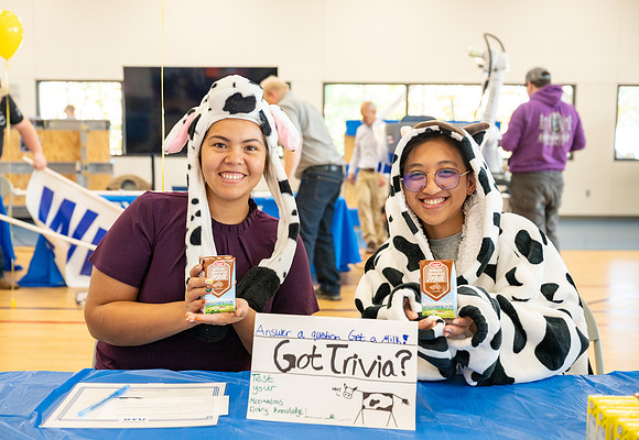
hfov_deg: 48.1
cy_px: 220
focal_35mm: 40
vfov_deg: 34.2
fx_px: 716
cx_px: 308
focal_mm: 39
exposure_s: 1/125
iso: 400
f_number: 3.5
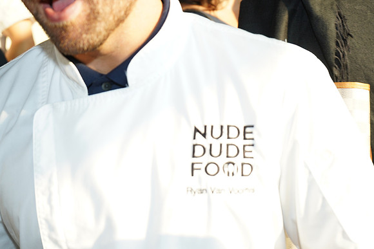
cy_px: 124
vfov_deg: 19.5
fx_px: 727
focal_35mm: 70
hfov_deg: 28.8
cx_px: 187
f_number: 5.6
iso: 320
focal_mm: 70
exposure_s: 1/80
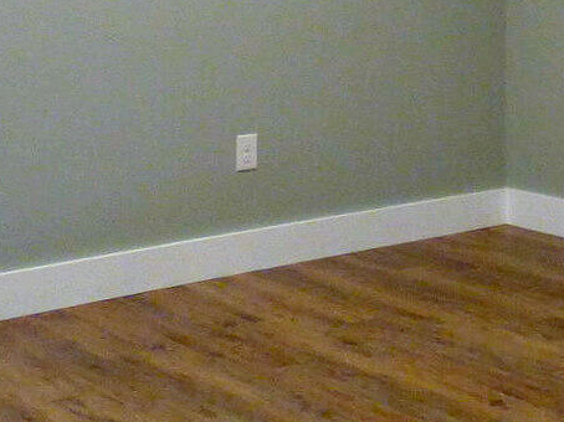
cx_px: 647
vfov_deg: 16.2
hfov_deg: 21.4
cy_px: -138
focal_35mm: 86
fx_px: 1400
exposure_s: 1/50
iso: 400
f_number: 2.8
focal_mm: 3.58
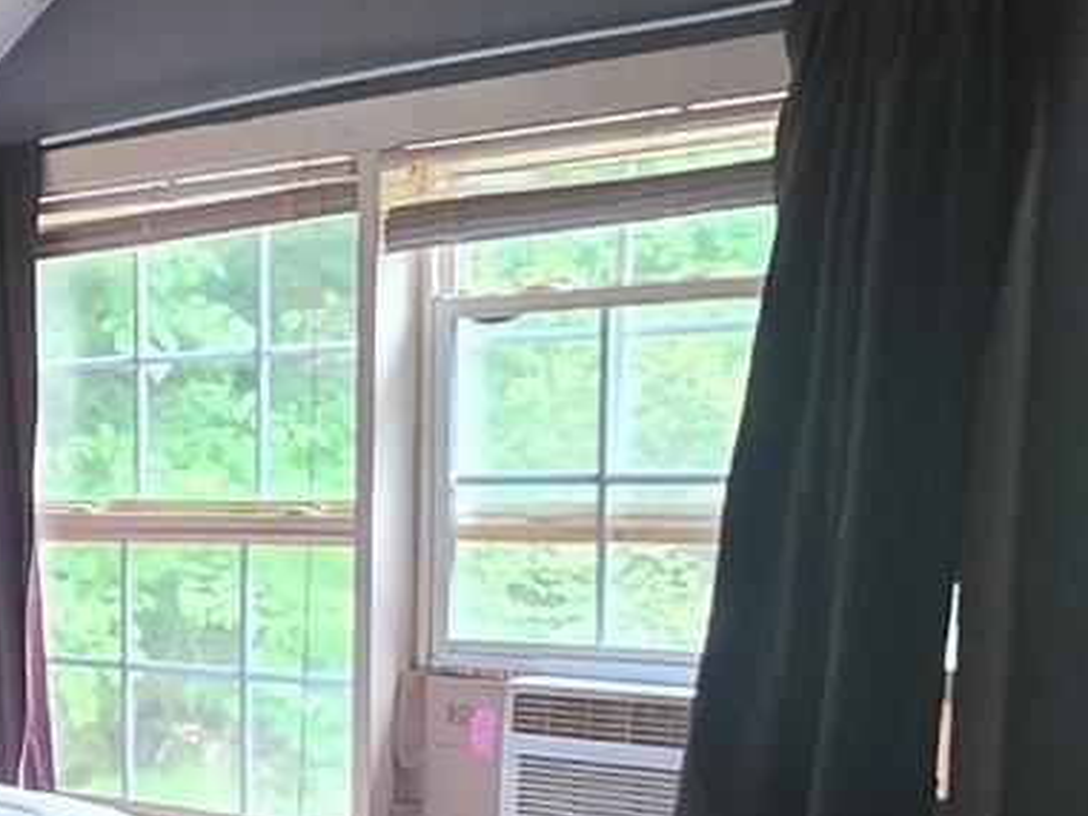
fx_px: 2200
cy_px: 790
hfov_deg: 24.0
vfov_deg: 20.4
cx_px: -366
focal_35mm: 70
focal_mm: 2.2
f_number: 1.9
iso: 800
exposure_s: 1/60
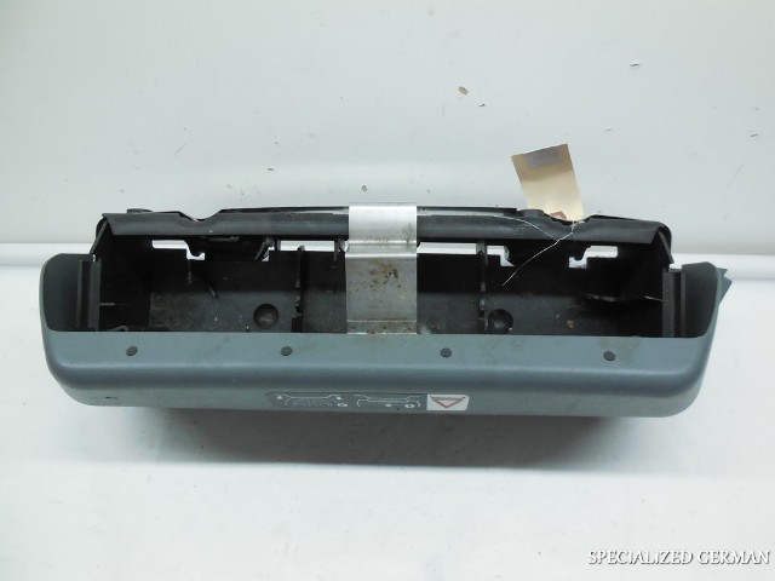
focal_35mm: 25
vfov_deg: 54.9
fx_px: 560
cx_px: 388
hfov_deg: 69.4
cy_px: 290
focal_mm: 4.5
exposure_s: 1/250
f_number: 3.1
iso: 450
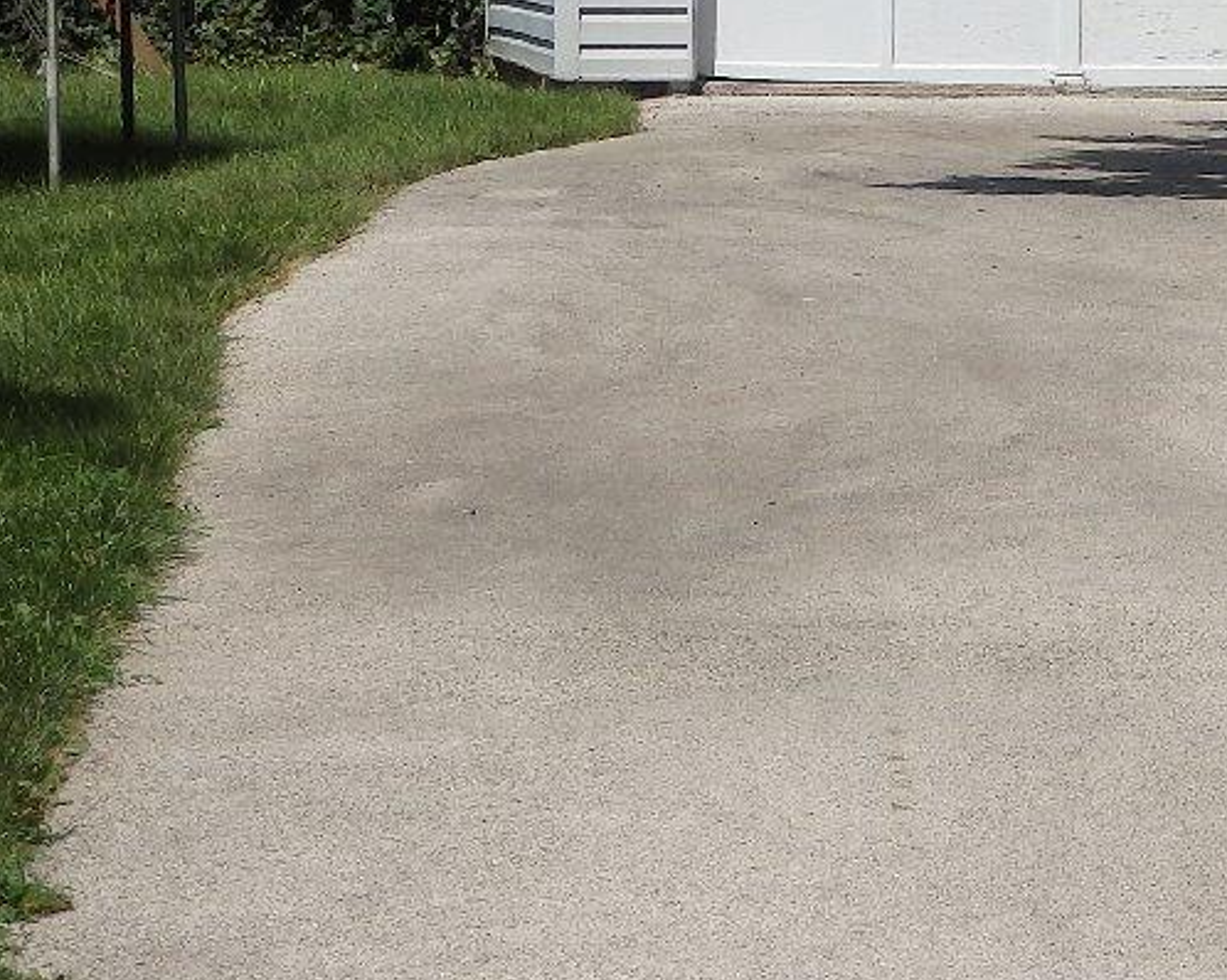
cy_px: -182
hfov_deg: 8.5
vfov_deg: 6.8
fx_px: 8204
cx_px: 1257
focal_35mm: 226
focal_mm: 14.4
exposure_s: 1/200
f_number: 13.1
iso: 125
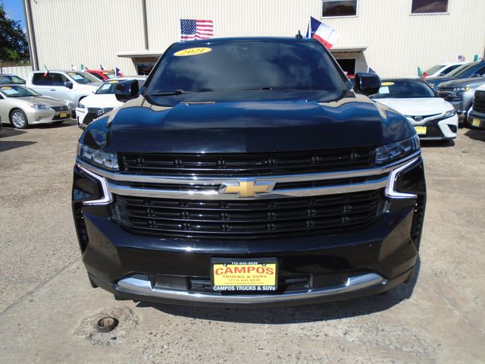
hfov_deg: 67.3
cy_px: 182
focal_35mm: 26
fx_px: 364
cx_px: 242
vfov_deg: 53.1
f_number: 3.2
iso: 100
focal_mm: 4.6
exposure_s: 1/1250
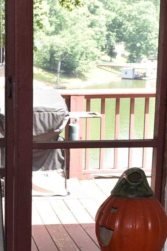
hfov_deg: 13.4
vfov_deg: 20.2
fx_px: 696
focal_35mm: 100
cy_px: 204
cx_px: -26
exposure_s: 1/125
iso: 450
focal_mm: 18
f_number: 5.6
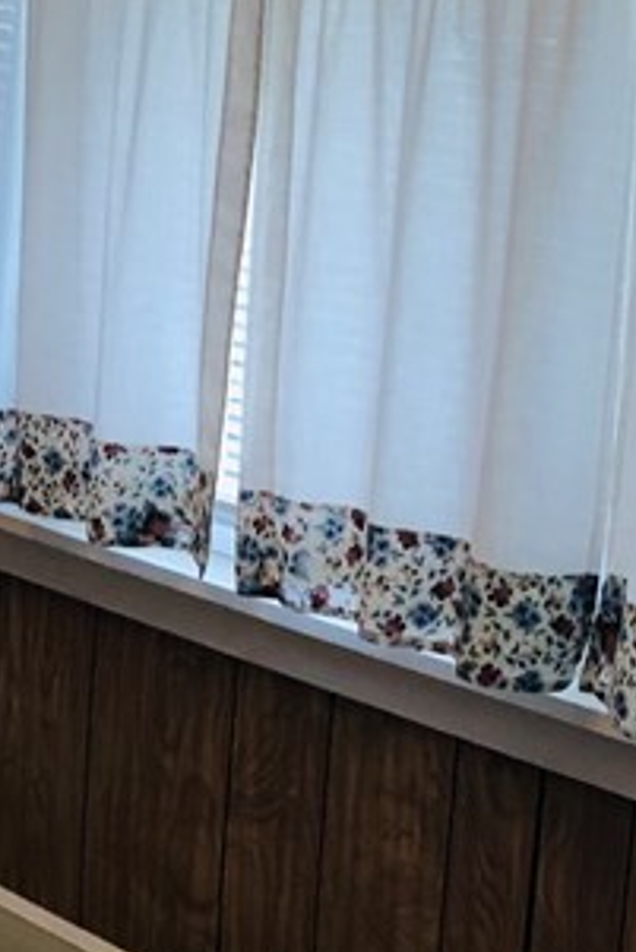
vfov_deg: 20.5
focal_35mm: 99
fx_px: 2620
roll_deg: -0.3
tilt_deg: -7.6
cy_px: 288
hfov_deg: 12.8
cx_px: -456
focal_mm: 4
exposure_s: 1/30
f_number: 1.8
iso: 25
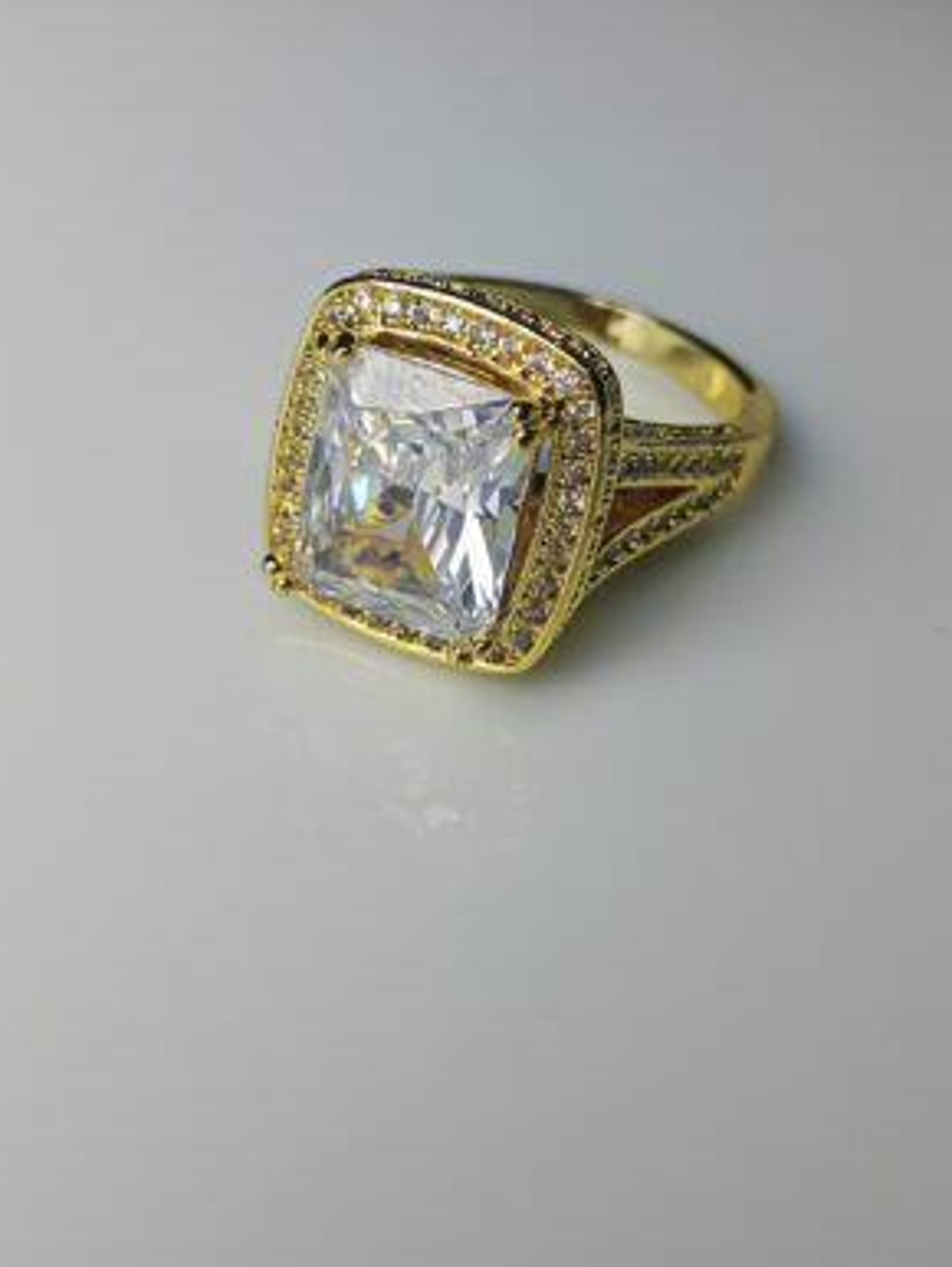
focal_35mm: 49
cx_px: 529
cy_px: 464
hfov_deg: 29.7
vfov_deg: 38.6
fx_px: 1795
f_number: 1.8
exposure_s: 1/127
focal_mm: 3.98
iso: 50
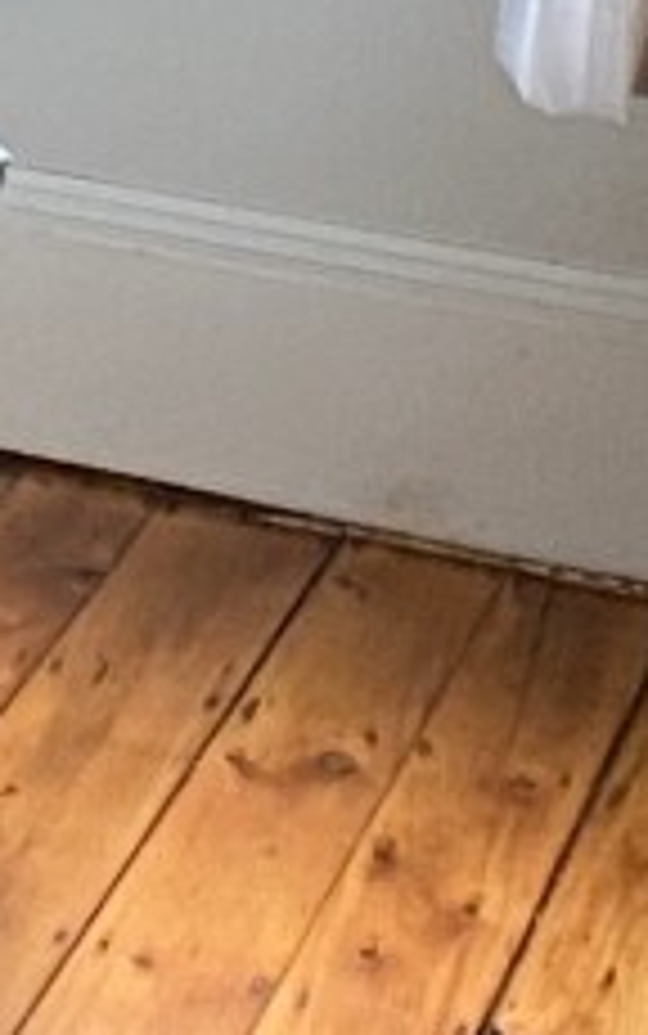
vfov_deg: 8.1
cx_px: -756
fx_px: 6914
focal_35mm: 245
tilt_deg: -1.8
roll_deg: -0.7
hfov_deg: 5.2
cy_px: -1116
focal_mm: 4.25
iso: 200
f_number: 1.8
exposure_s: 1/60
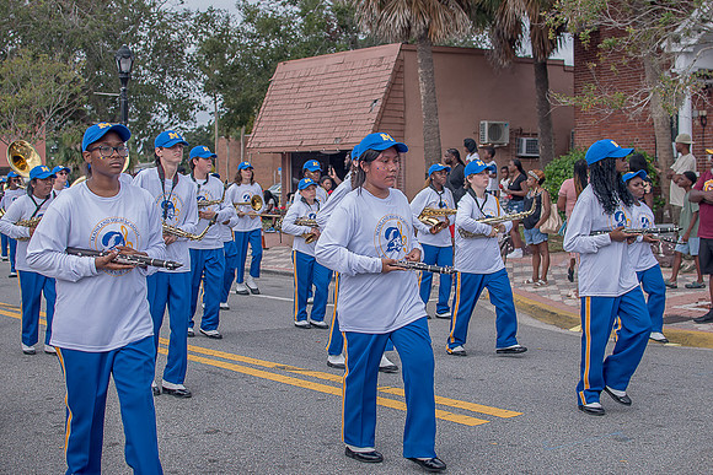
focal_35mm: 52
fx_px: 1030
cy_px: 238
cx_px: 356
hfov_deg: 38.2
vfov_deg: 26.0
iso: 100
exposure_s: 1/500
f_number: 4
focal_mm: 35
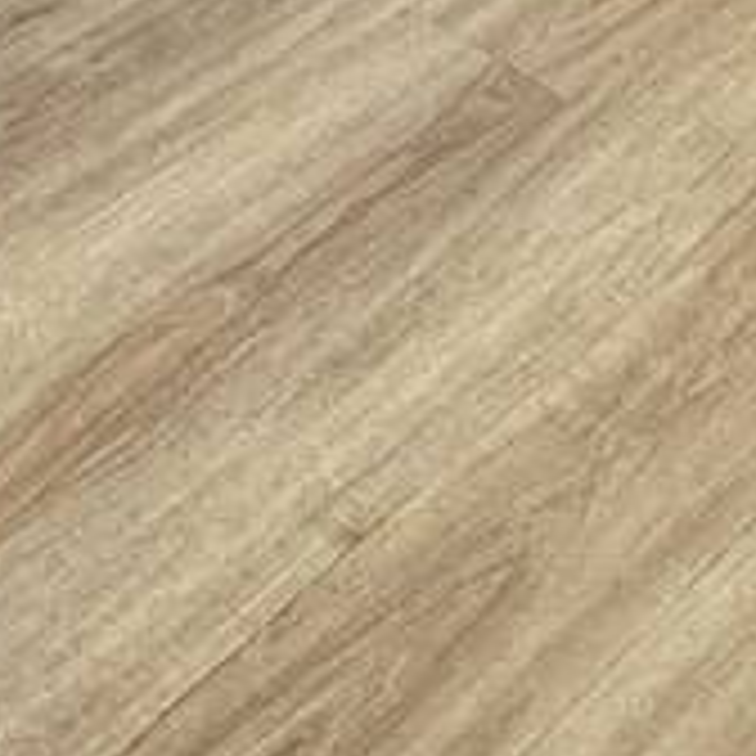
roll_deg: +0.0
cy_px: -1660
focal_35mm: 106
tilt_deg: -0.1
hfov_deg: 16.4
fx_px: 2619
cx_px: 369
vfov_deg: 10.3
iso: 40
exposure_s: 1/120
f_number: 2.2
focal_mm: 2.22
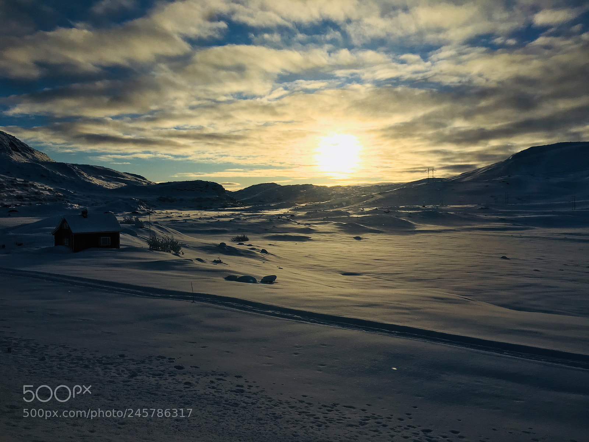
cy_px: 221
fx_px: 493
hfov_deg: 61.7
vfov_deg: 48.2
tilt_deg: -1.1
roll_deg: -0.6
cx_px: 294
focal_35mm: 29
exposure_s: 1/4274
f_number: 2.2
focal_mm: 4.15
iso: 25
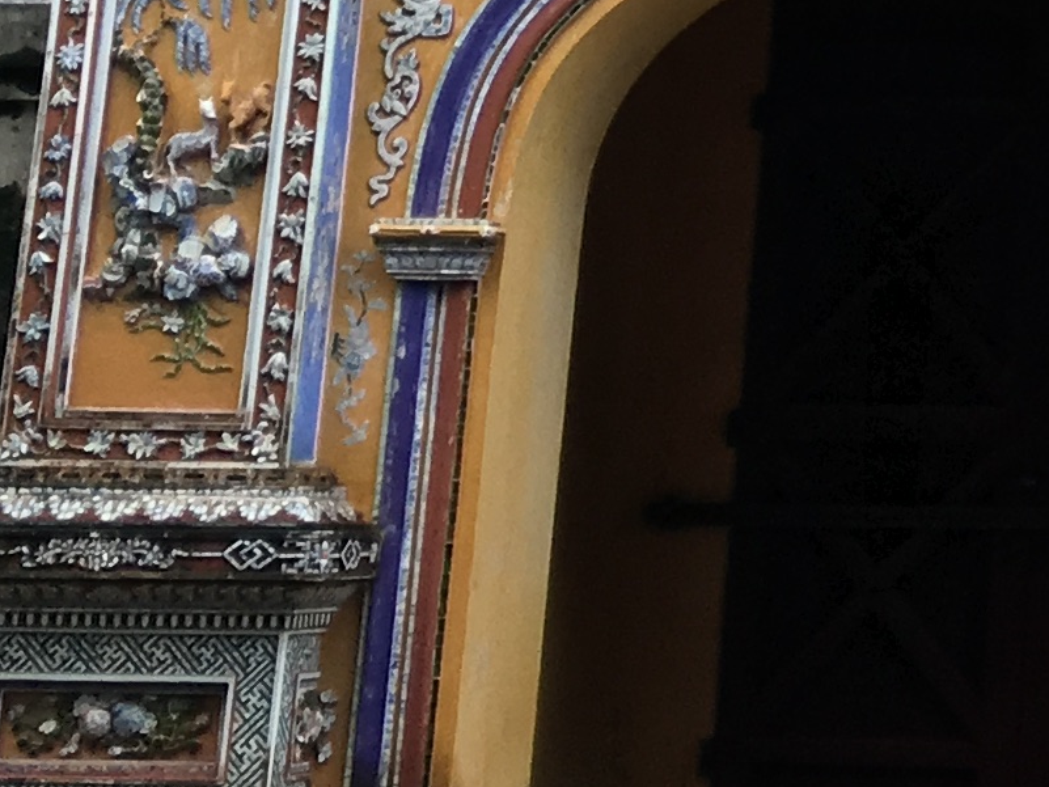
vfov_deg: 9.6
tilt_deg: +16.4
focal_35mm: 146
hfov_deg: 12.4
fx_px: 4425
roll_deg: -1.2
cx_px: 1857
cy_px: -725
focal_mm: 4.15
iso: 25
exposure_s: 1/127
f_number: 2.2
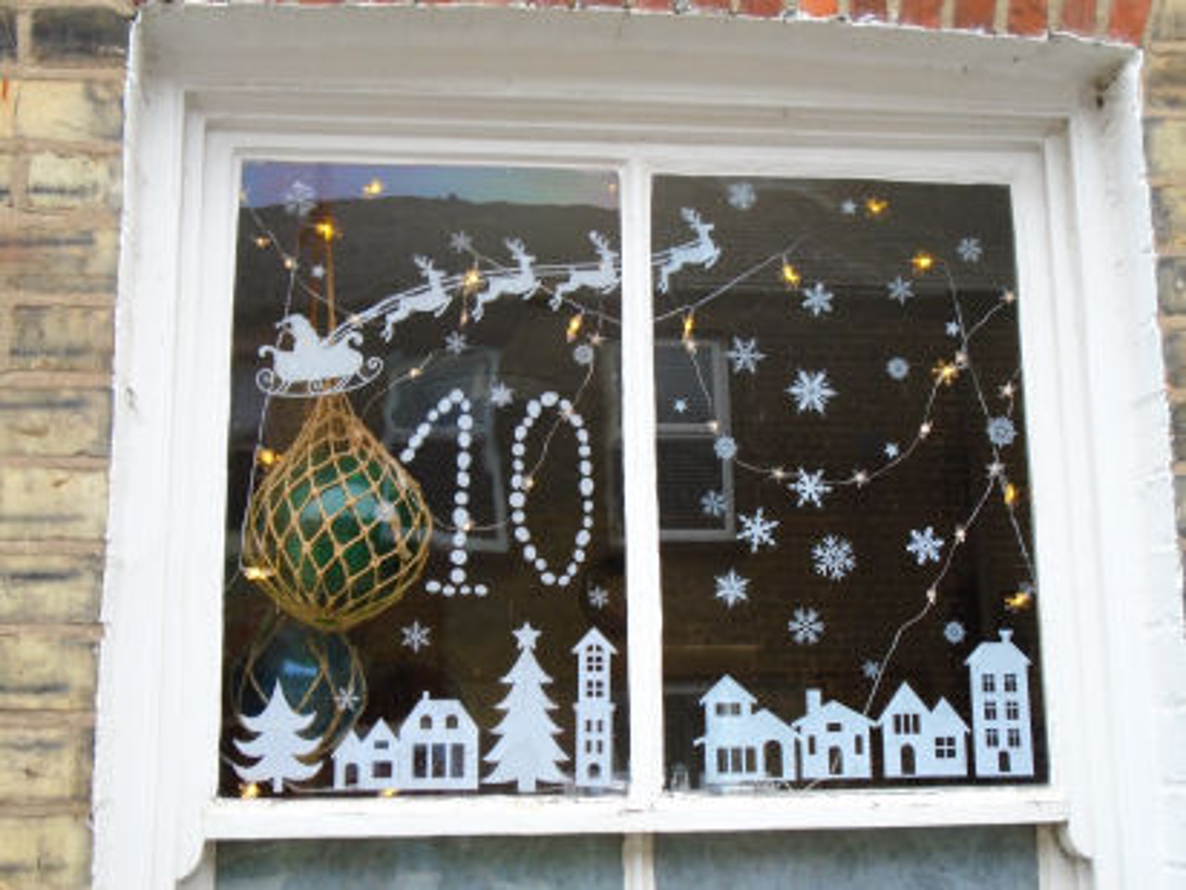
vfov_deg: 29.7
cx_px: 593
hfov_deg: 38.9
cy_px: 445
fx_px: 1679
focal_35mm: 49
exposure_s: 1/30
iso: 160
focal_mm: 8.7
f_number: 4.5
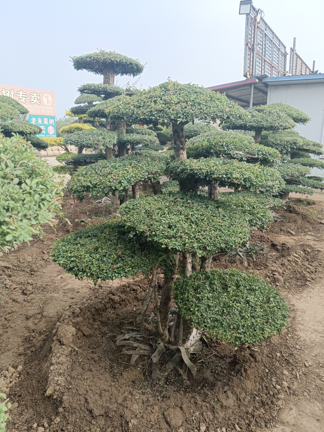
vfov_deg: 67.3
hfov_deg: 53.1
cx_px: 162
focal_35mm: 26
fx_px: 325
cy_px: 216
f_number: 1.8
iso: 102
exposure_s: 1/312
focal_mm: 4.05
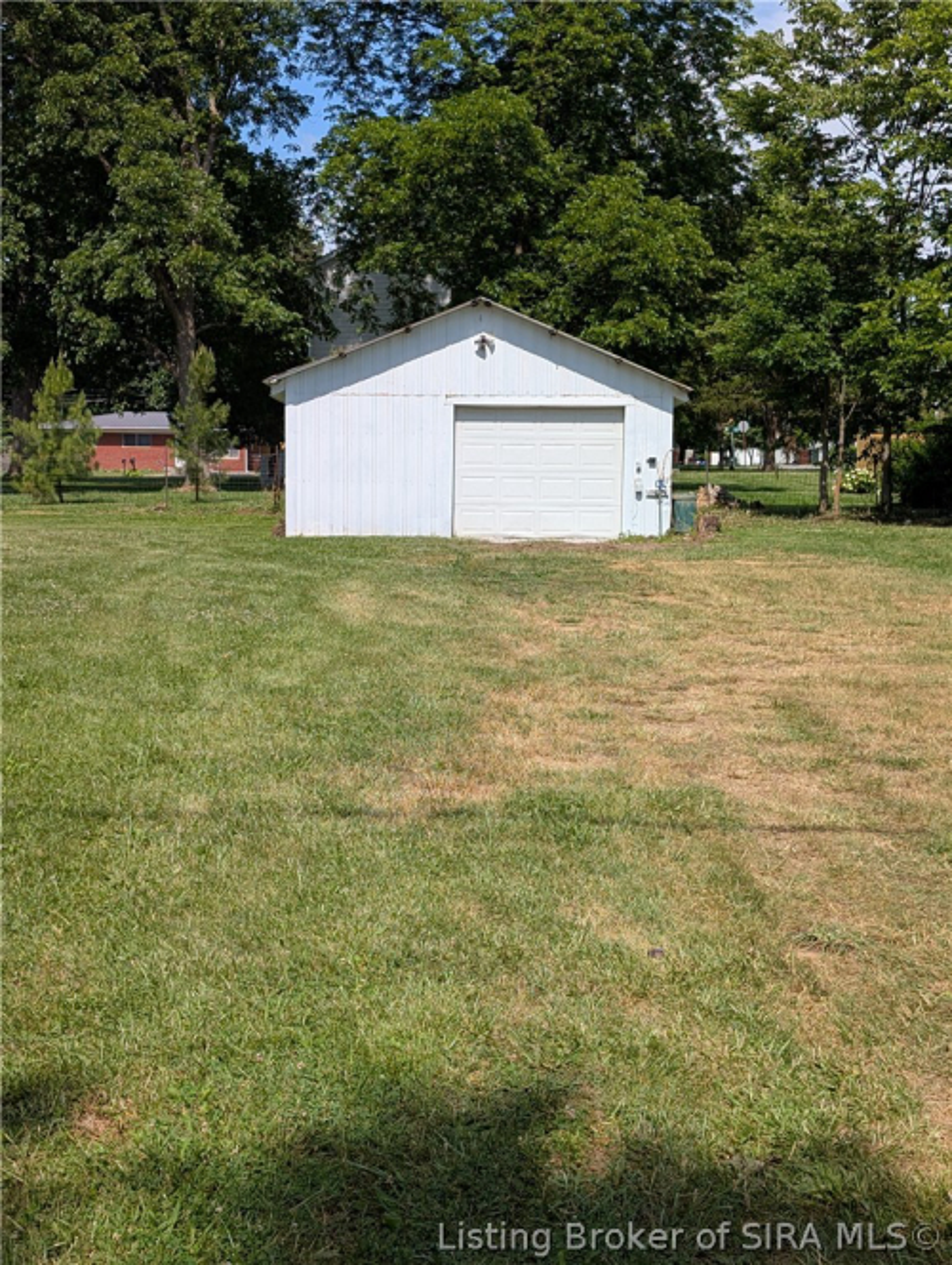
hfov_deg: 29.7
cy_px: 632
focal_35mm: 49
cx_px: 476
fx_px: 1792
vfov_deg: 38.9
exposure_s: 1/1222
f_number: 1.68
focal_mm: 6.9
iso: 23
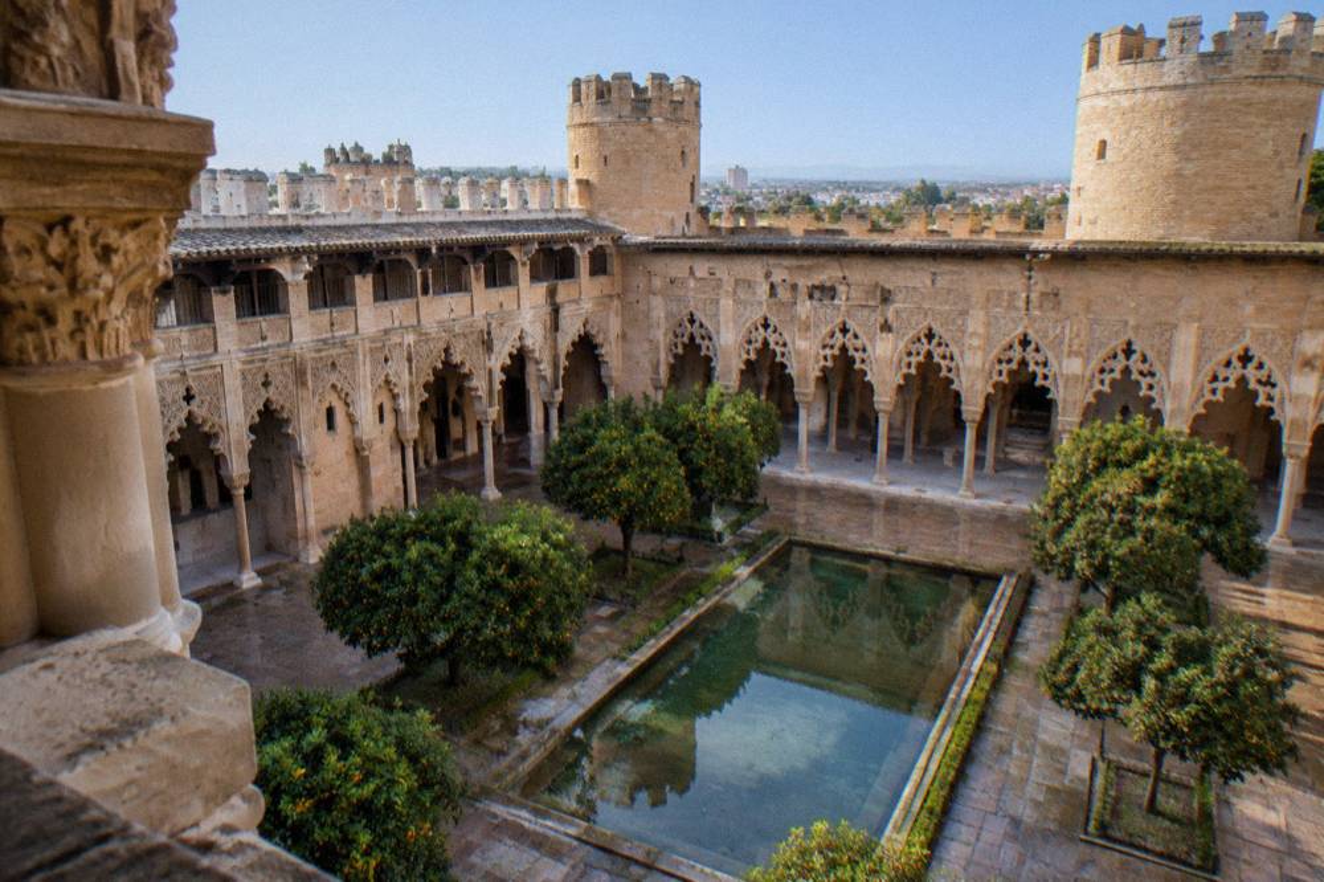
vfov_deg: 33.4
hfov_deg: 48.5
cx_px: 662
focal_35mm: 40
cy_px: 441
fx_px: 1471
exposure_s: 1/100
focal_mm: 40
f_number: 11
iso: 200
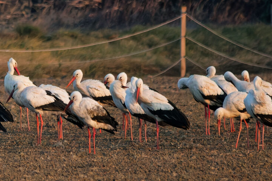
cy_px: 90
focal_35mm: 2633
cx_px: -168
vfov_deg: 0.5
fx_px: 19892
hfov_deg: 0.8
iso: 5600
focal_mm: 500
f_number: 6.3
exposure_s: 1/4000
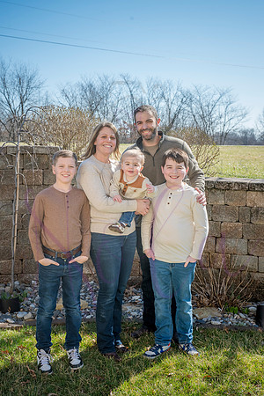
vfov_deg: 41.1
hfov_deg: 28.1
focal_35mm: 48
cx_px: 132
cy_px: 198
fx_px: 528
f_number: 7.1
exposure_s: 1/640
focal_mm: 48
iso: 400
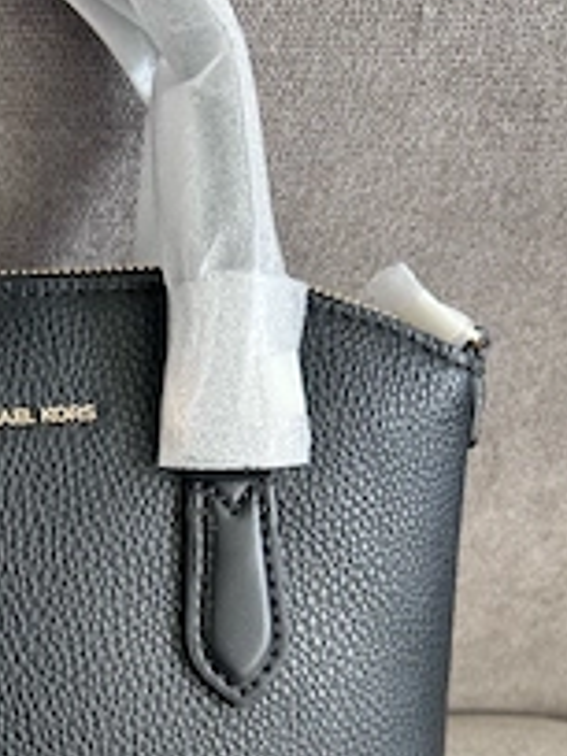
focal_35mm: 51
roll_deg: -0.2
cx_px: 59
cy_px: 519
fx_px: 1114
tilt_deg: -33.0
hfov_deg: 27.6
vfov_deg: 37.0
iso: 125
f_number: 1.5
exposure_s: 1/76
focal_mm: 5.7
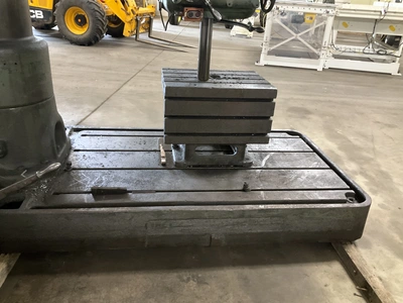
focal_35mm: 29
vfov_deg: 48.2
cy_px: 152
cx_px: 202
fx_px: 338
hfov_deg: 61.7
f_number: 1.8
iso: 320
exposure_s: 1/40
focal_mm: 3
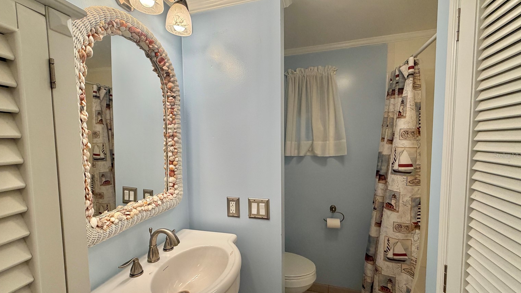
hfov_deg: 99.3
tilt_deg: -4.8
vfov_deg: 67.0
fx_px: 221
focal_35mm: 16
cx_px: 252
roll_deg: +0.4
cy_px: 155
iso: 125
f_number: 2.2
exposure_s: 1/120
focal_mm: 2.22
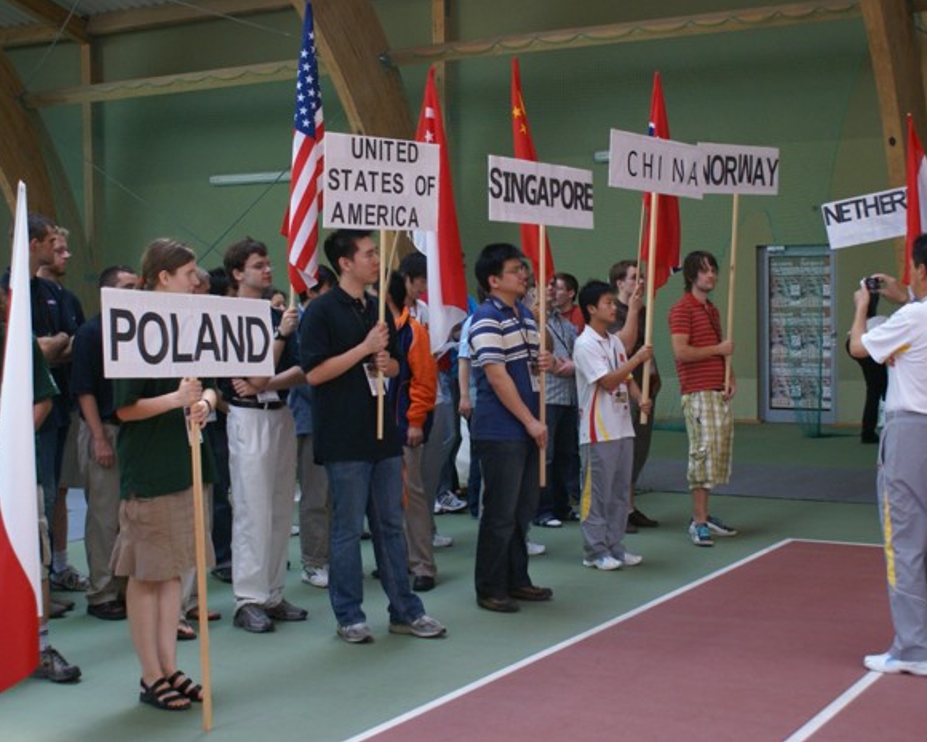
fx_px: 1399
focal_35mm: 51
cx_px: 487
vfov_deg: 29.7
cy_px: 369
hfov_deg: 36.6
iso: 400
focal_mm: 30
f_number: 5.6
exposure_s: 1/40
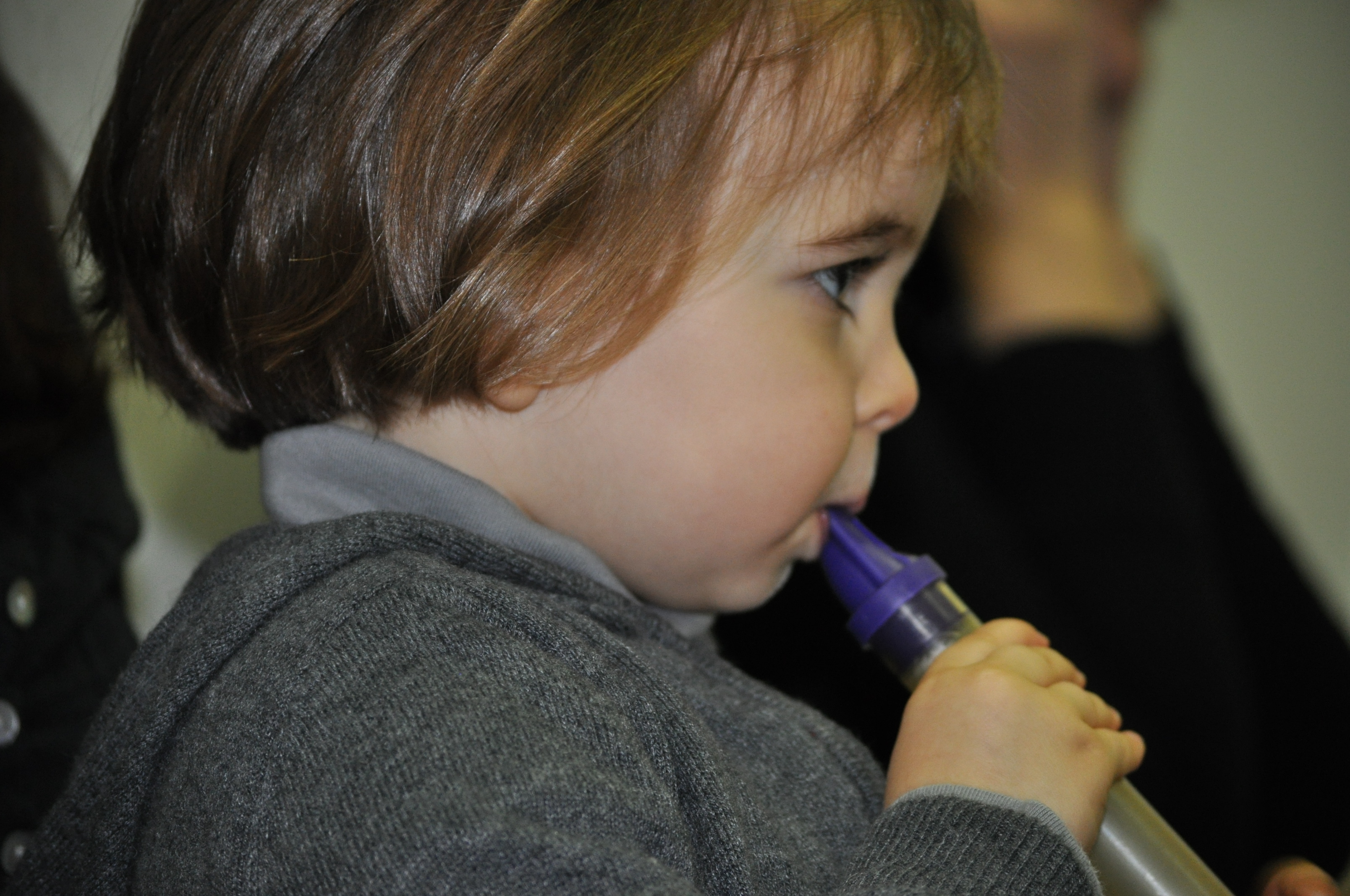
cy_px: 448
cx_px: 675
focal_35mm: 123
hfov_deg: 16.7
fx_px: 4607
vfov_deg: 11.1
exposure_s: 1/60
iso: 800
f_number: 4.2
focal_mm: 82
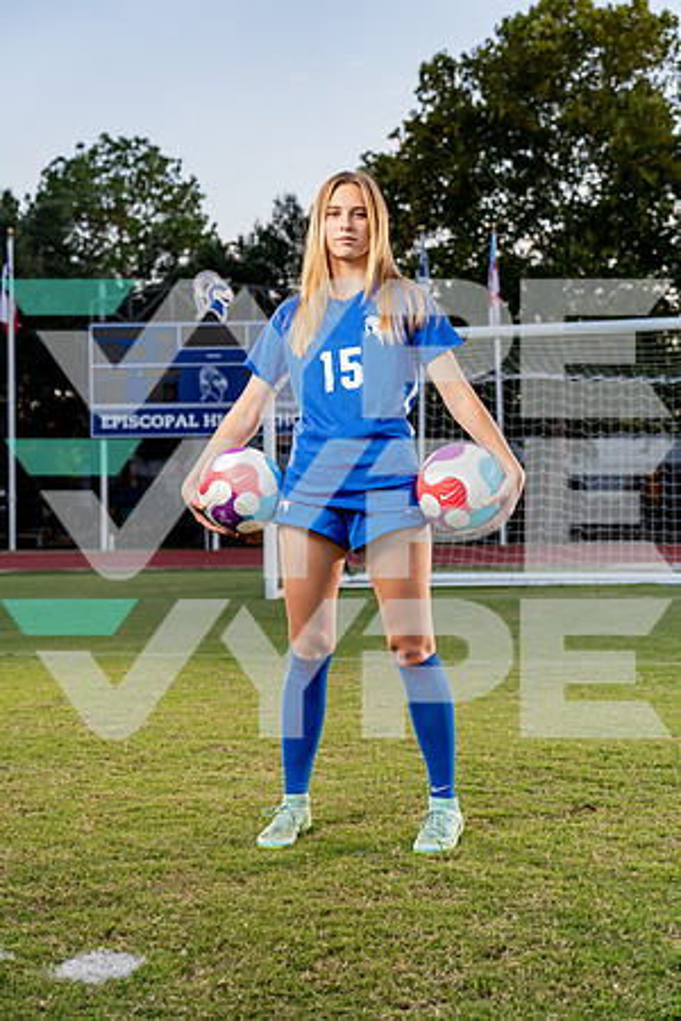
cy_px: 510
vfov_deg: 39.6
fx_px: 1419
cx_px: 340
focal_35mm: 50
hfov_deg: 27.0
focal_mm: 50
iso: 800
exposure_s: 1/250
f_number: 4
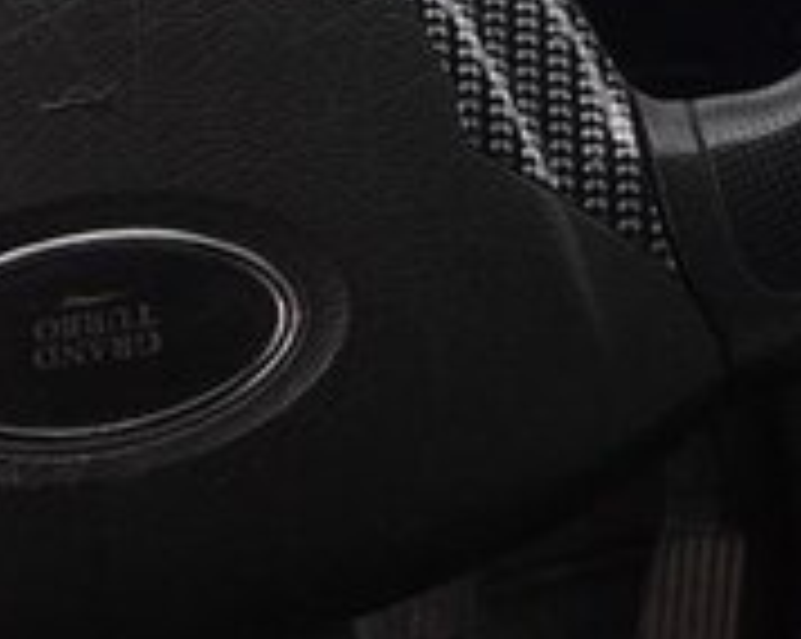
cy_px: -245
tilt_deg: -27.5
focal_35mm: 105
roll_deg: -9.4
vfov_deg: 13.9
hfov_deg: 16.3
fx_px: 2486
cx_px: 1287
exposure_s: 1/100
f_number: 2.2
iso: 32
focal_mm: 4.15
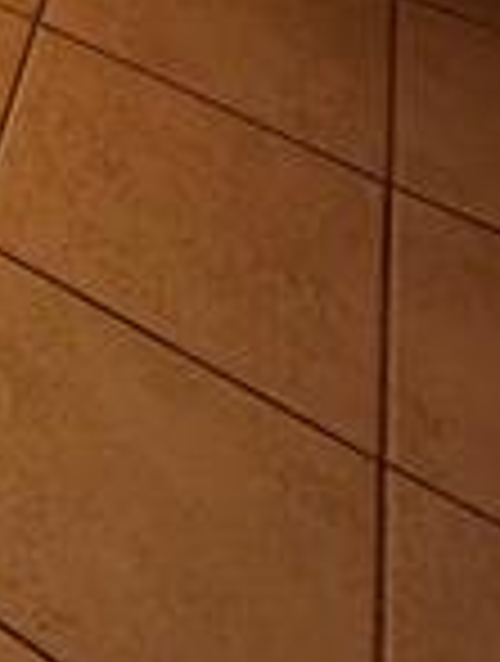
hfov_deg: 13.8
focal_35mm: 76
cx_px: -707
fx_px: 1457
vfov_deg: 15.5
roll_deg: -1.1
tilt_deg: -7.7
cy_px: -878
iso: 100
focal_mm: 2.22
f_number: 2.2
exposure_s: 1/100
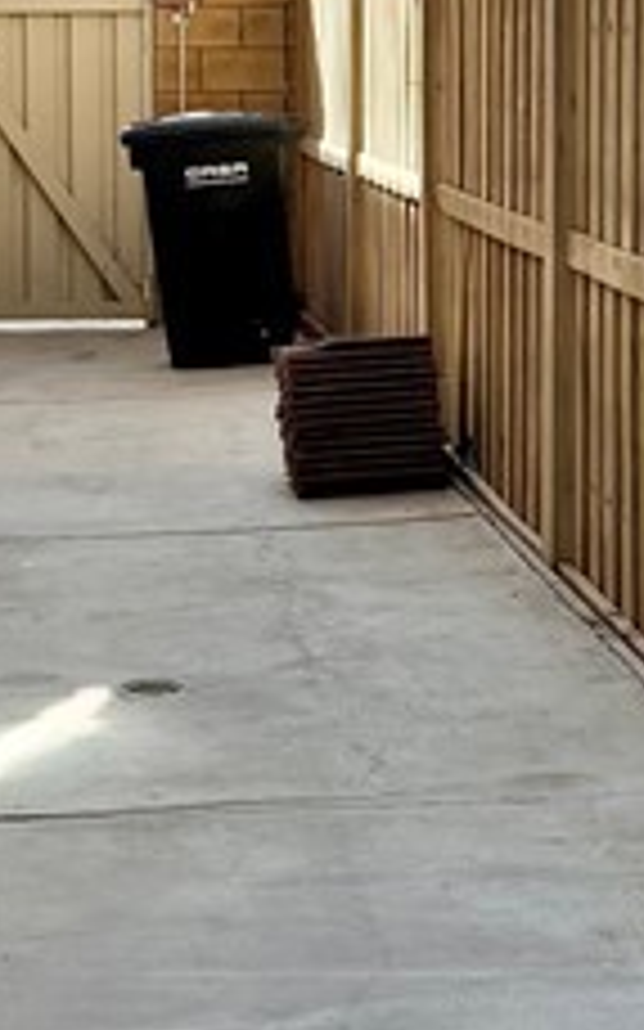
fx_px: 3203
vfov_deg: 18.2
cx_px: 261
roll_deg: -0.3
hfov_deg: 11.5
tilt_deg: -4.4
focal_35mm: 114
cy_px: 247
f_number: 1.78
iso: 100
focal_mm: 6.76
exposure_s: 1/3279
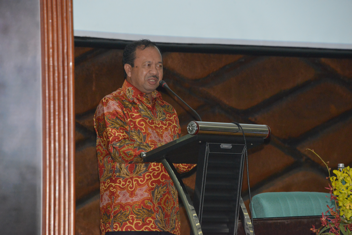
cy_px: 118
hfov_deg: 8.2
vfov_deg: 5.5
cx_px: 176
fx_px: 2445
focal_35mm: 250
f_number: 8
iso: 6400
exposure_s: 1/200
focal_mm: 250
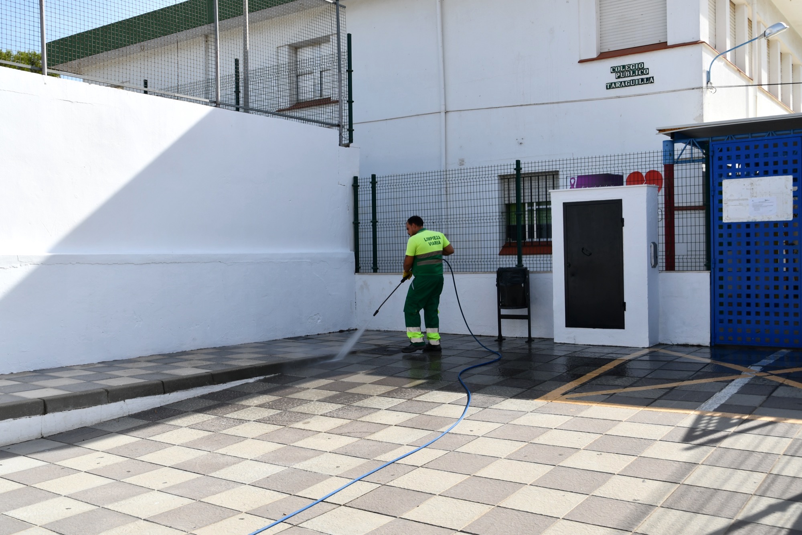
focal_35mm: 36
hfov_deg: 53.1
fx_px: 802
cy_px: 268
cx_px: 401
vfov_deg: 36.9
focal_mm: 24
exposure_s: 1/250
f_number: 8
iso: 100
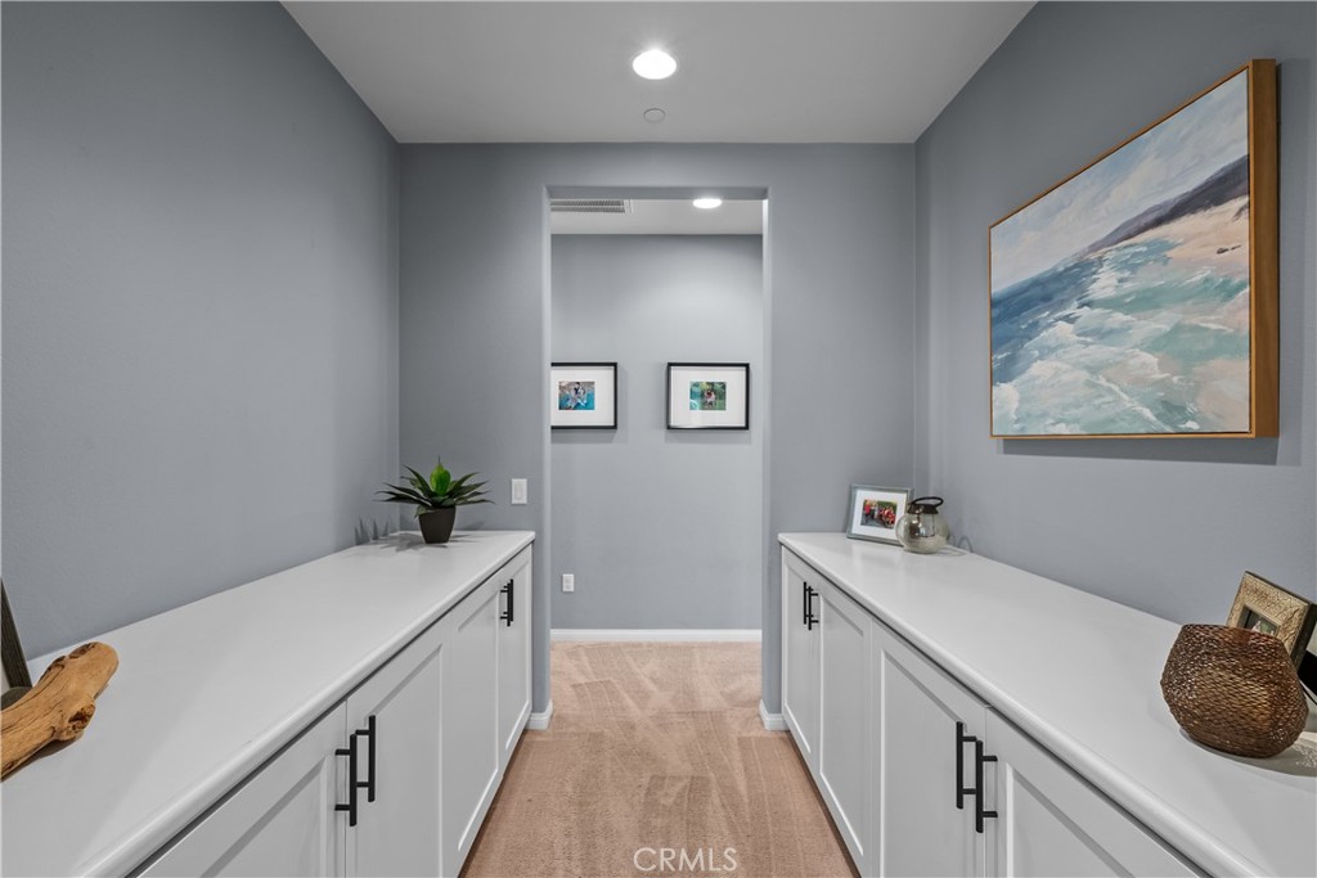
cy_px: 439
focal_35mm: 16
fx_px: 585
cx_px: 658
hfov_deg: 96.7
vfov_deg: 73.8
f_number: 9
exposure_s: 1/1.67
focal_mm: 16
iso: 250
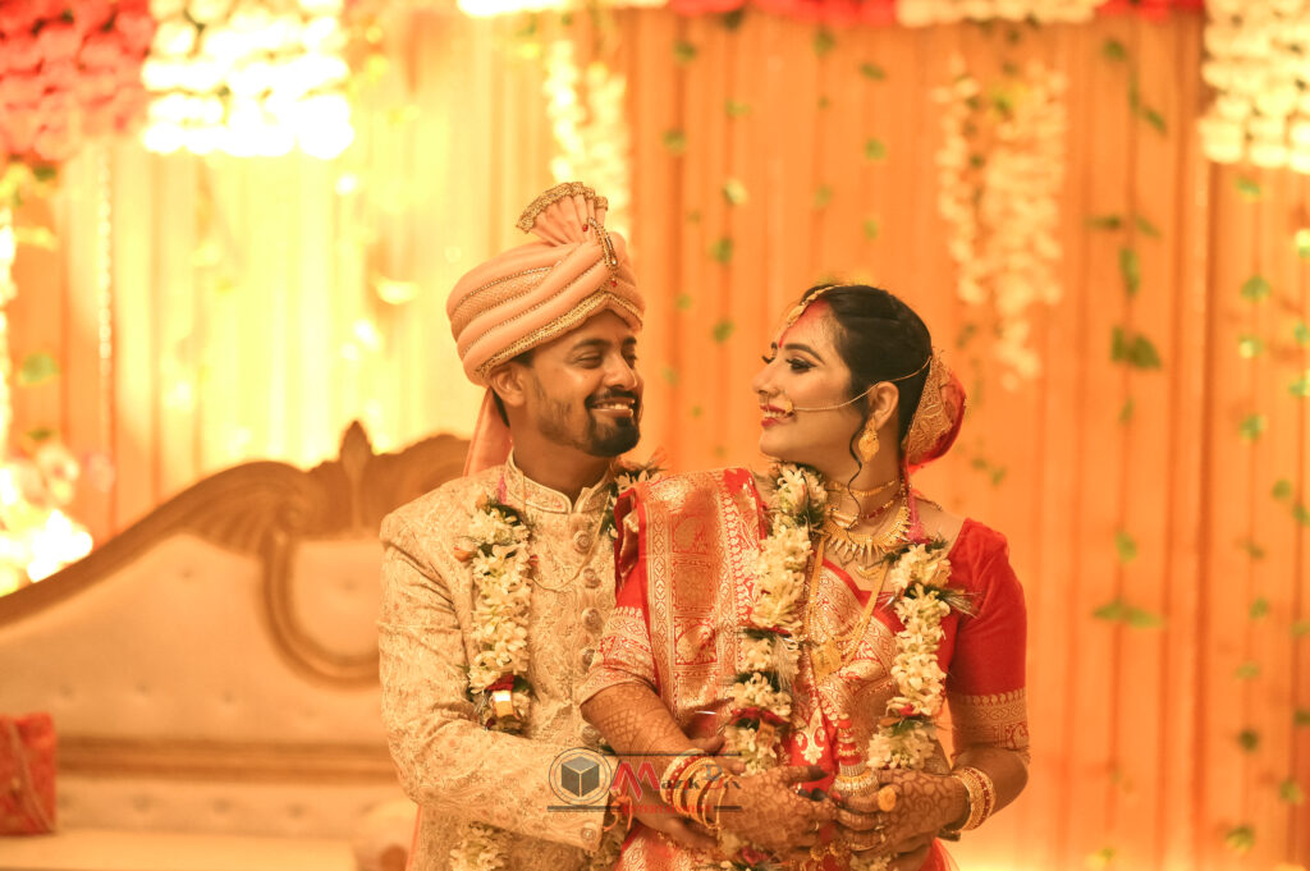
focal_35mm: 130
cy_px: 436
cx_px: 655
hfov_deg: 15.8
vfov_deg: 10.5
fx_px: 4727
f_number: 2.8
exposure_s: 1/125
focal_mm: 130
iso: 1600
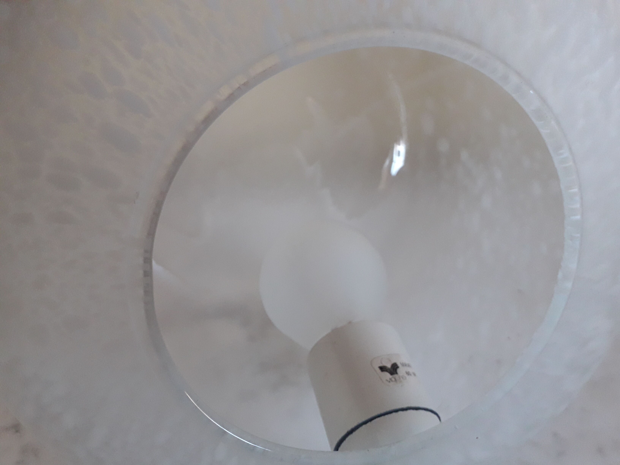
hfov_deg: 65.3
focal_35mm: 27
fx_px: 484
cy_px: 232
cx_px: 310
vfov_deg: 51.4
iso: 200
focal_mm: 3.6
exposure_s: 1/50
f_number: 1.9
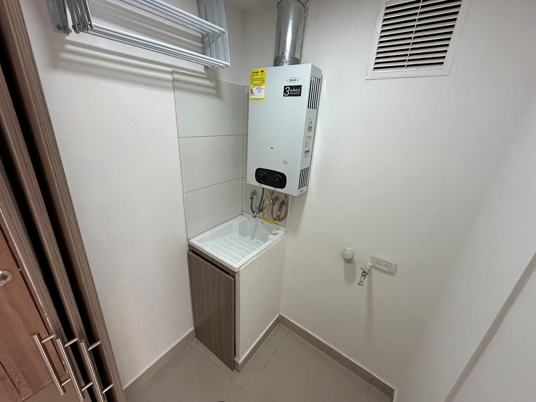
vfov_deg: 85.7
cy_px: 201
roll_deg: -3.7
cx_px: 268
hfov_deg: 102.1
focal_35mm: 14
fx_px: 217
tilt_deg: -21.5
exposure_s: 1/120
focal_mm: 2.22
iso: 160
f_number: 2.2
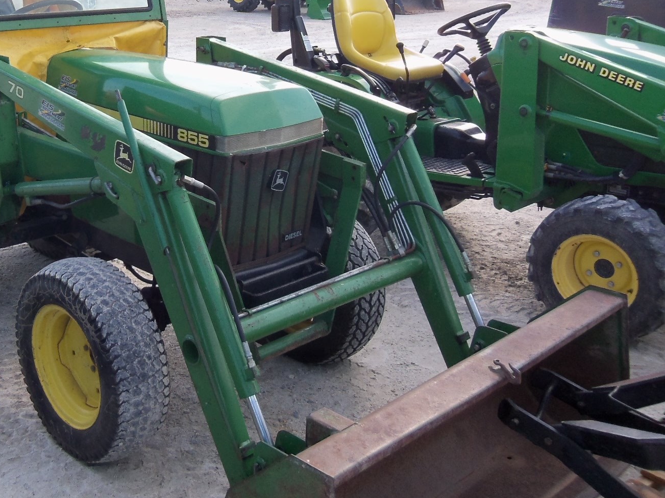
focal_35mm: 44
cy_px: 167
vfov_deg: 32.6
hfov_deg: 41.9
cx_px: 184
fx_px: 845
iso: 64
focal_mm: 5.1
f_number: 3.9
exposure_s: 1/125
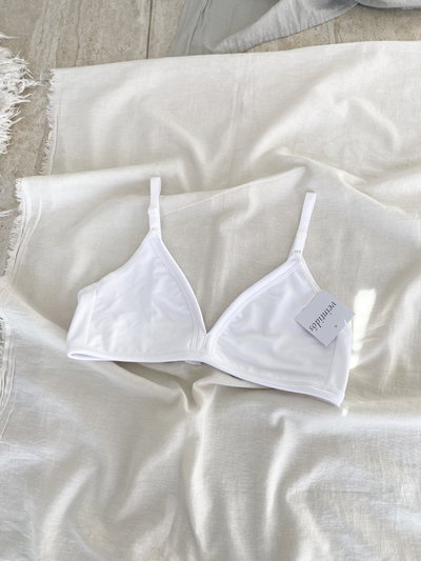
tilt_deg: -68.6
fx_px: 421
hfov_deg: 53.1
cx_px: 210
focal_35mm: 26
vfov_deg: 67.3
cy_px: 280
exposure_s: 1/280
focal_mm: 4.25
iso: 32
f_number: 1.8
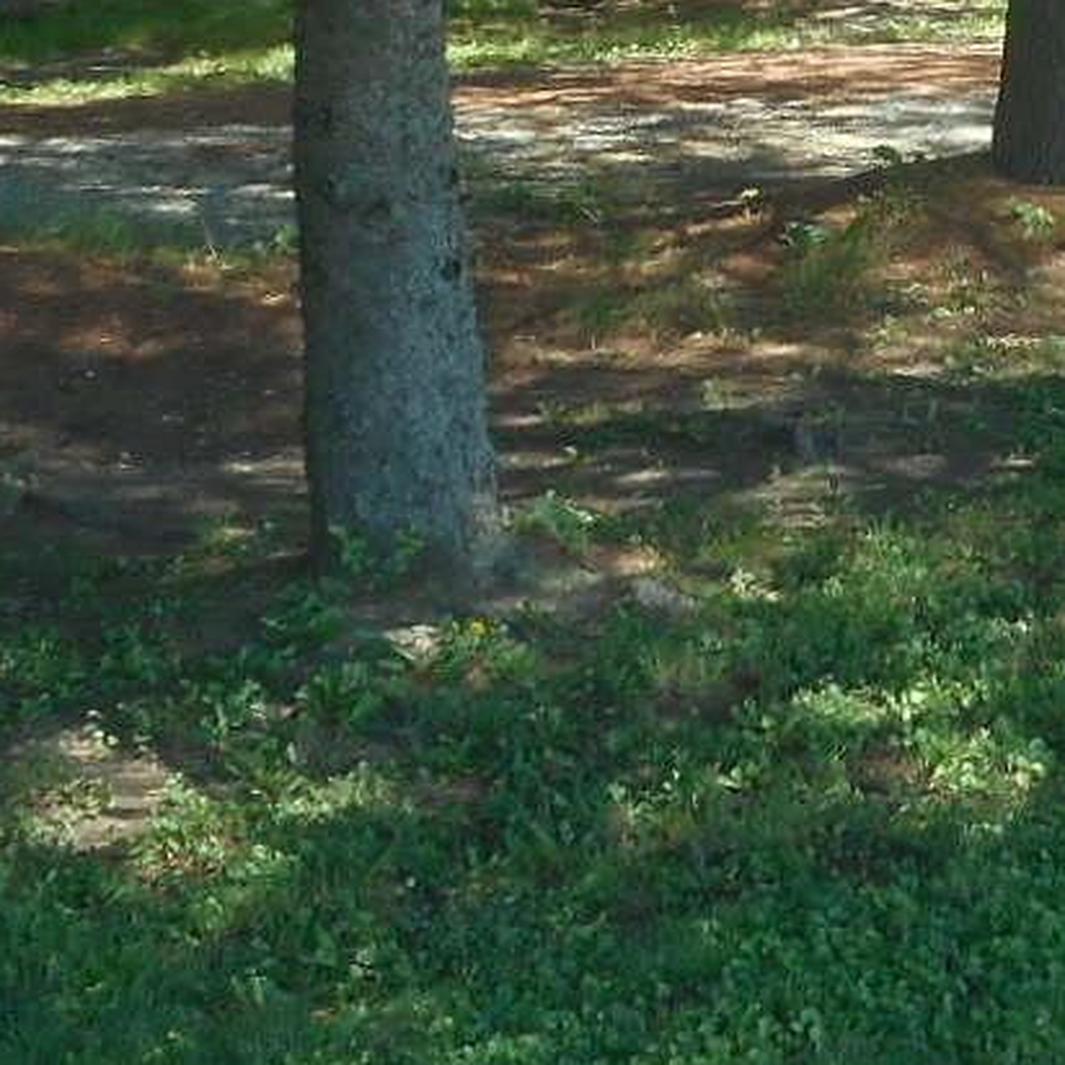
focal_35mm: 122
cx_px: 1342
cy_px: -385
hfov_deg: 13.8
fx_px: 4247
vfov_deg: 13.7
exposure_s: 1/125
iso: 80
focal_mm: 4.5
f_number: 3.7
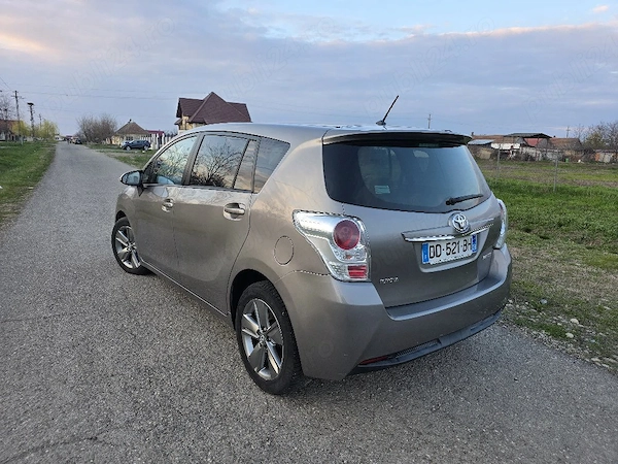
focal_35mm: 23
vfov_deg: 58.9
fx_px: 411
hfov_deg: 73.9
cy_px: 232
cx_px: 309
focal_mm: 6.3
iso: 40
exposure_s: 1/182
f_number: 1.7
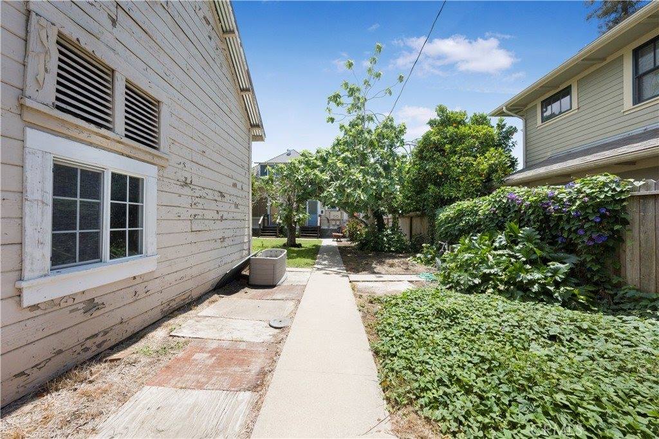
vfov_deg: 85.4
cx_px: 330
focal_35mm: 13
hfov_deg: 108.3
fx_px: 238
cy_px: 220
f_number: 7.1
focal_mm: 13
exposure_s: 1/1600
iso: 640
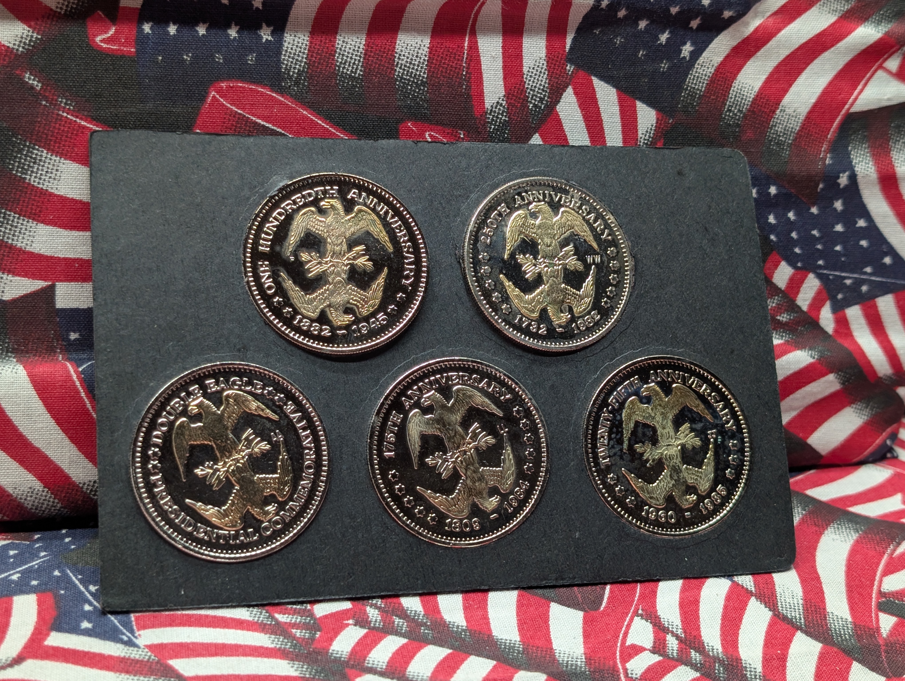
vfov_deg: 29.7
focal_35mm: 49
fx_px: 1283
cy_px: 340
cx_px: 452
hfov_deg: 38.9
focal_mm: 6.9
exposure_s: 1/94.9
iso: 85
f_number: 1.68
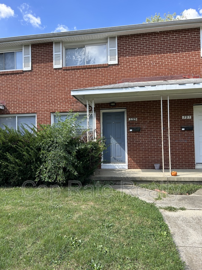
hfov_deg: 53.1
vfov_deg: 67.3
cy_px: 135
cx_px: 101
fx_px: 202
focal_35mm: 26
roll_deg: +0.9
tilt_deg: +3.0
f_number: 1.5
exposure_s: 1/924
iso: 50
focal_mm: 5.7
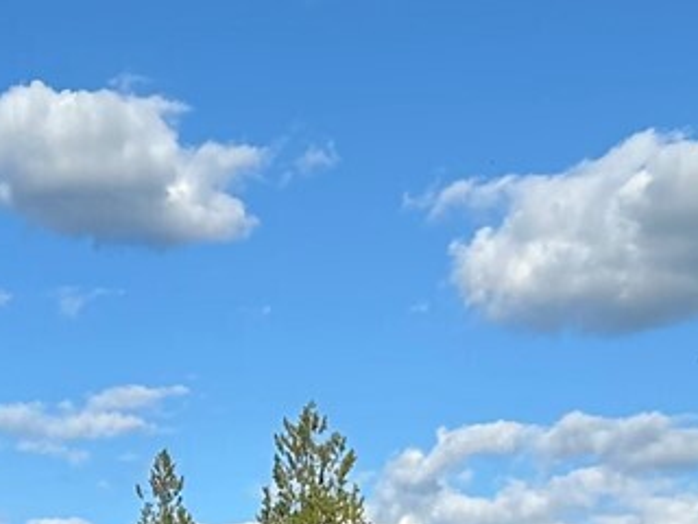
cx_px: 61
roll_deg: +0.3
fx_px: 2621
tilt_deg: +1.5
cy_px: 873
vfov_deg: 10.8
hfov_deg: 15.0
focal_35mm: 130
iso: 50
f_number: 1.5
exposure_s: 1/3356
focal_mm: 5.7
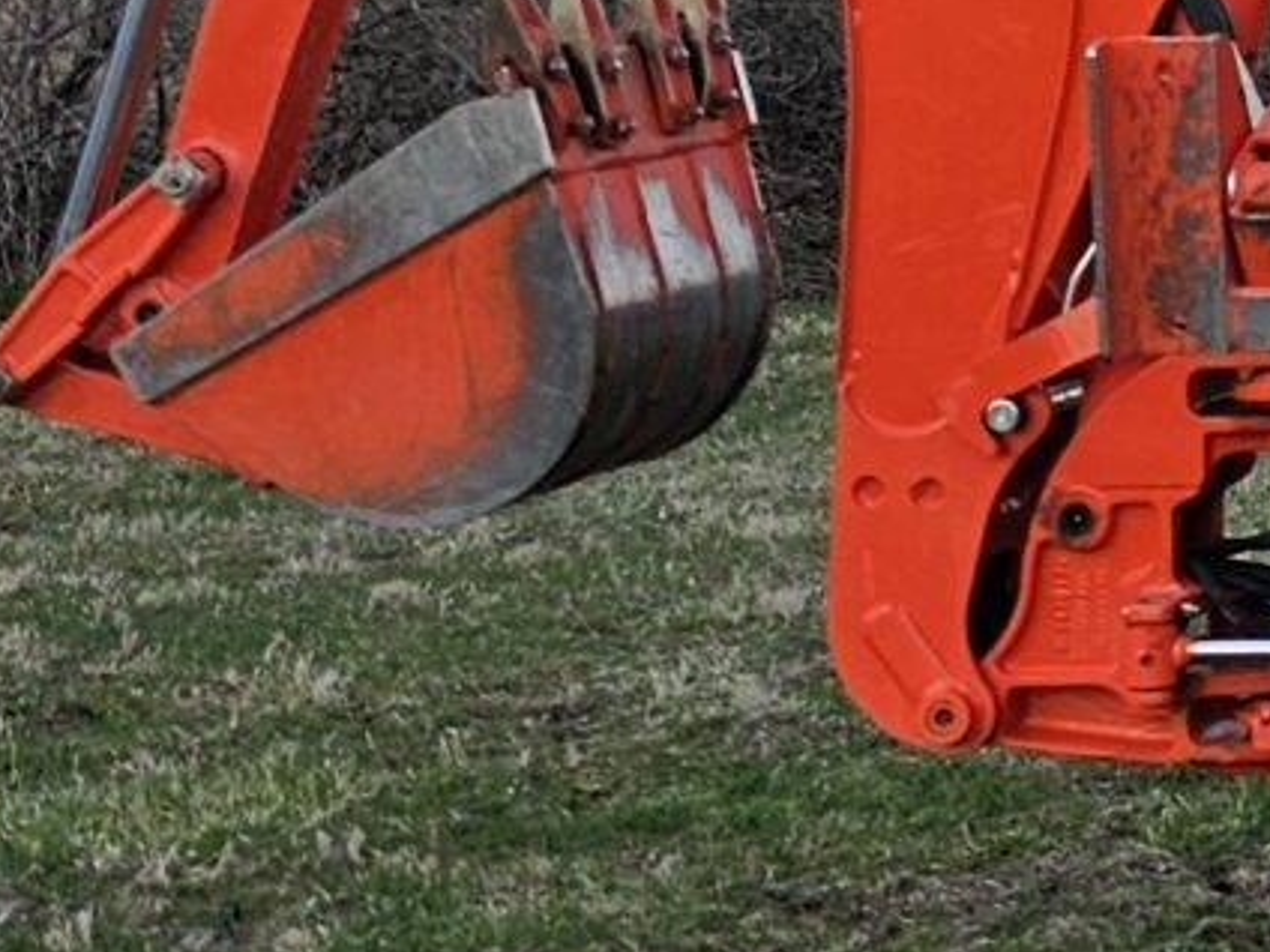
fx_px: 5100
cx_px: 3175
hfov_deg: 11.4
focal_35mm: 139
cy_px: -356
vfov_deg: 10.4
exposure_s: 1/120
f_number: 1.7
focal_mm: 6.3
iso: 12
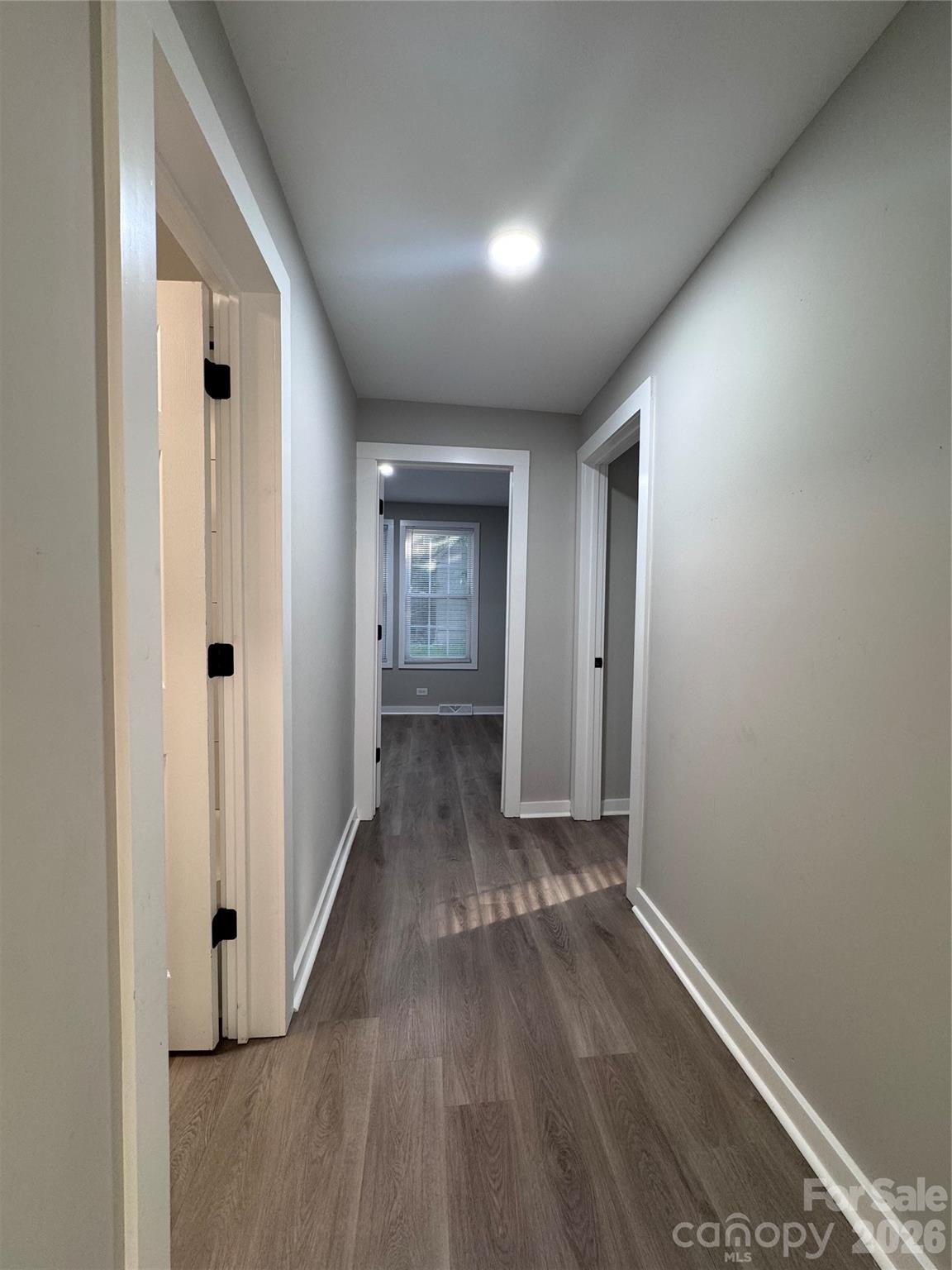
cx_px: 476
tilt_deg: -2.3
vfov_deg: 102.1
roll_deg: -0.7
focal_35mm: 14
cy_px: 635
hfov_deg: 85.7
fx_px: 513
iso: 160
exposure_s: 1/60
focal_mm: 2.22
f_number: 2.2
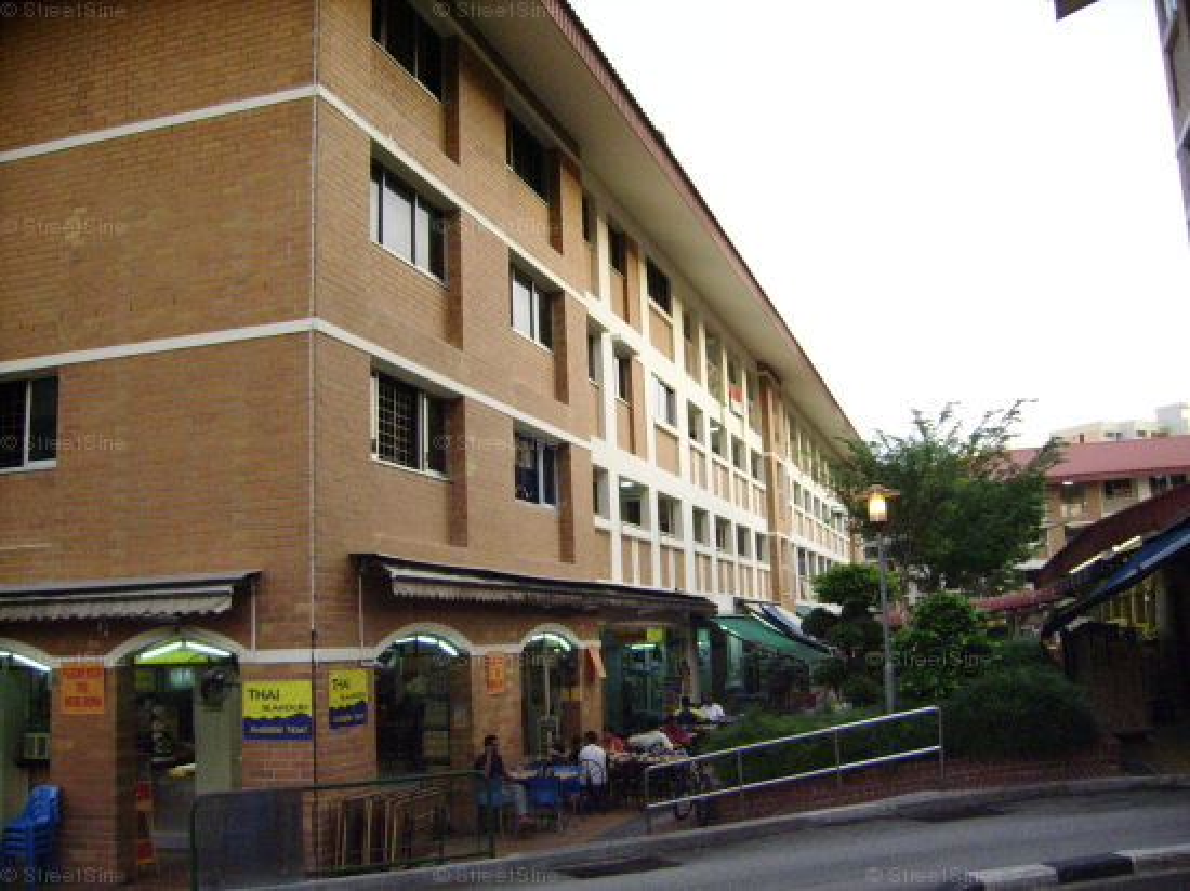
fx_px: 1203
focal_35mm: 35
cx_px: 595
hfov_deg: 52.6
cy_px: 446
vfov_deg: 40.7
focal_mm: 5.95
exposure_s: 1/458
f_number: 2.8
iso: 400
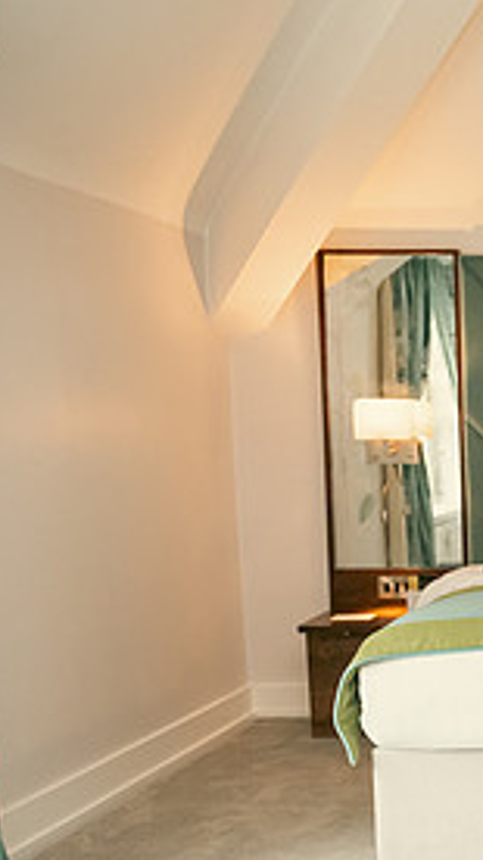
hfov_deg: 17.1
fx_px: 1345
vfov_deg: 35.1
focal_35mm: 59
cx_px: 838
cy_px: 569
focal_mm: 26
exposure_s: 1/160
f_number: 3.5
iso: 800
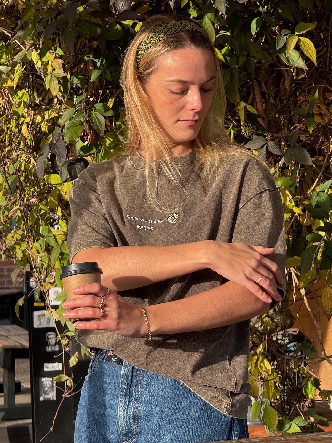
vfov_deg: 16.4
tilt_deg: +1.4
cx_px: 166
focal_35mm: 120
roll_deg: +2.3
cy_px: 222
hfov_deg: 12.3
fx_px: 1535
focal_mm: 15.66
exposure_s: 1/293
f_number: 2.8
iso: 50
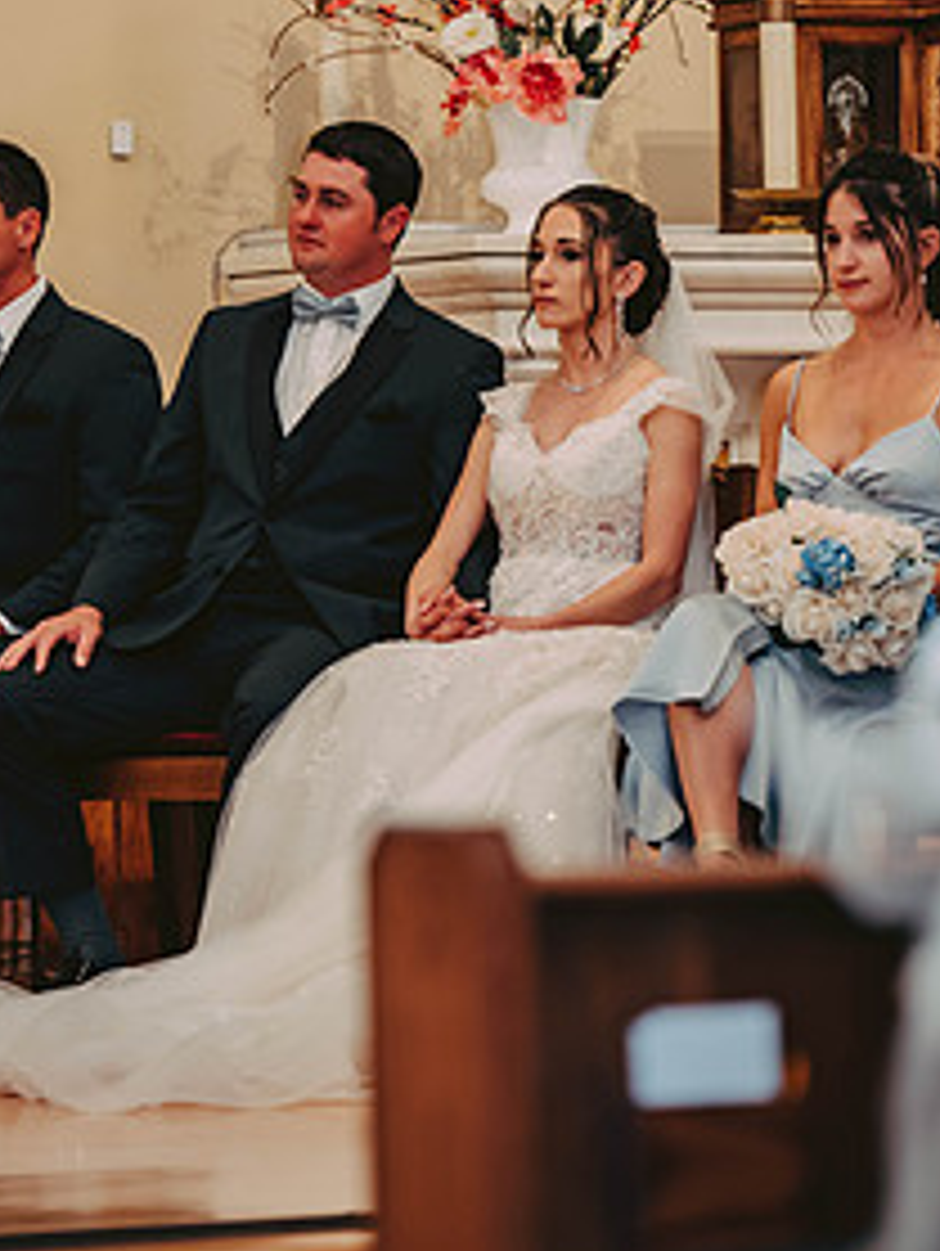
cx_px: 477
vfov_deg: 9.4
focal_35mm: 210
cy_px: 418
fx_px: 7592
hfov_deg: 7.1
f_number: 2.8
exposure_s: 1/80
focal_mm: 135
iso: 800
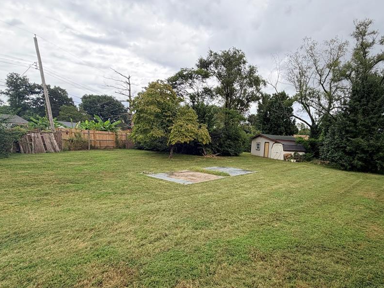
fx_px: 200
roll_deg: -1.7
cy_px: 169
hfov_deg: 86.8
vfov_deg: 71.0
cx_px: 229
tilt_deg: -7.4
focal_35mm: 18
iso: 50
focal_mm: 2.22
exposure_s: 1/502
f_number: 2.2
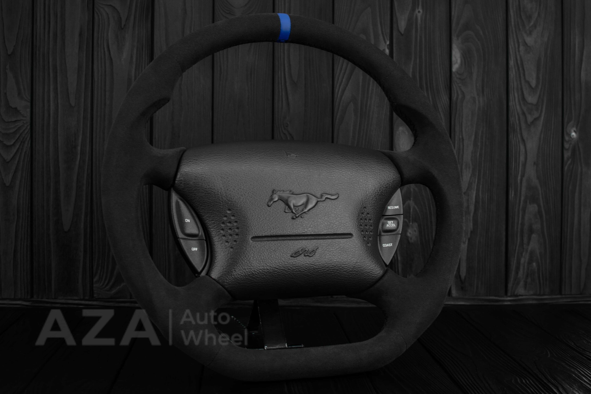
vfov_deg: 25.8
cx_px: 296
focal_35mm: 52
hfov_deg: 37.8
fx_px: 862
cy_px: 197
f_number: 6.3
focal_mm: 35
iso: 500
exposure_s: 1/125
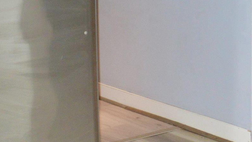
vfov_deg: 10.7
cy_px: -53
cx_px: 331
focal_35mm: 110
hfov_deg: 18.1
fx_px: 735
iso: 720
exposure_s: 1/60
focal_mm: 18
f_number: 5
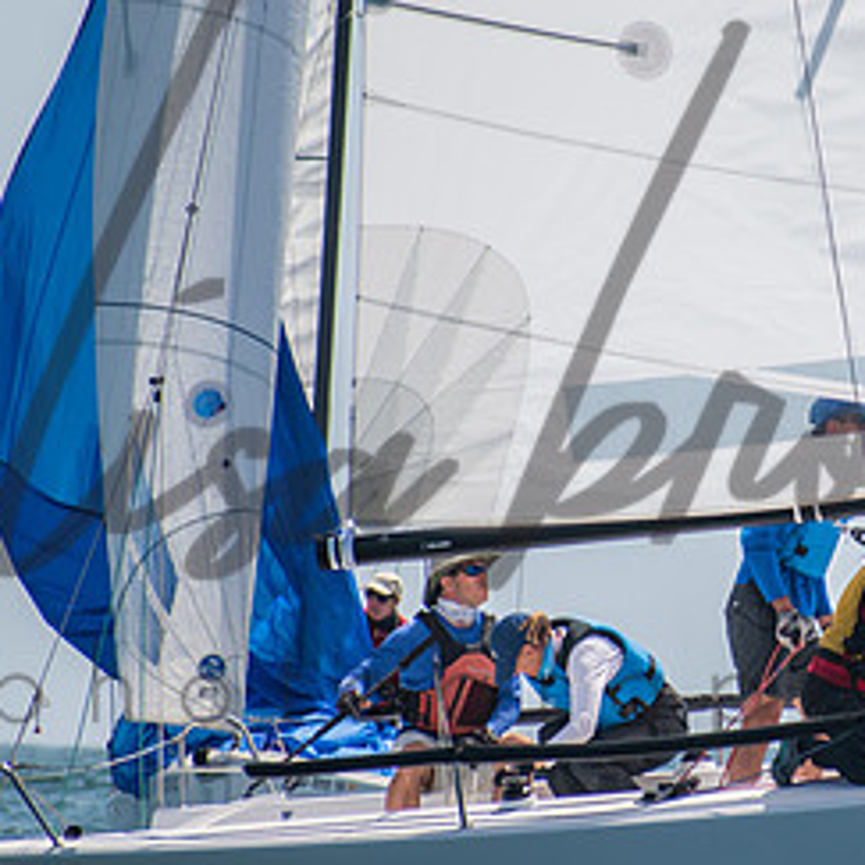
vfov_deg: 2.2
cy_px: 426
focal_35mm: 814
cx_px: 767
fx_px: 23013
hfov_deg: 2.2
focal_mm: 260
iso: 200
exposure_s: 1/1000
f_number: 6.3
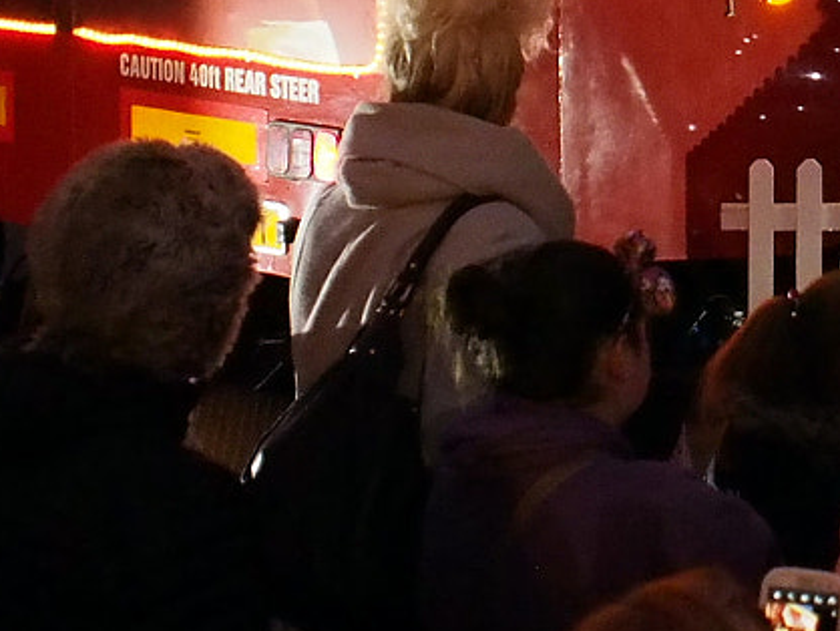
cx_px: 1176
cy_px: -241
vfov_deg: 11.1
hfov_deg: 14.4
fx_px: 3156
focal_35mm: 130
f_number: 2.8
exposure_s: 1/100
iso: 3200
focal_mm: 17
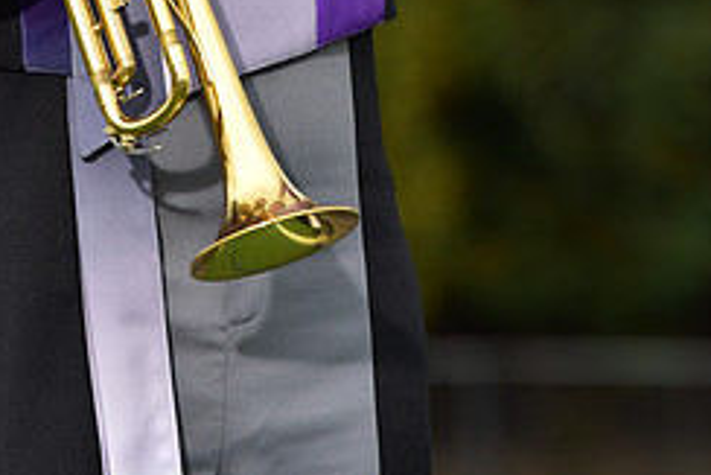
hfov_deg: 4.3
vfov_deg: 2.9
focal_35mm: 476
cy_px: -268
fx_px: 9406
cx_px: 200
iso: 500
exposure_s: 1/200
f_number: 5
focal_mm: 200
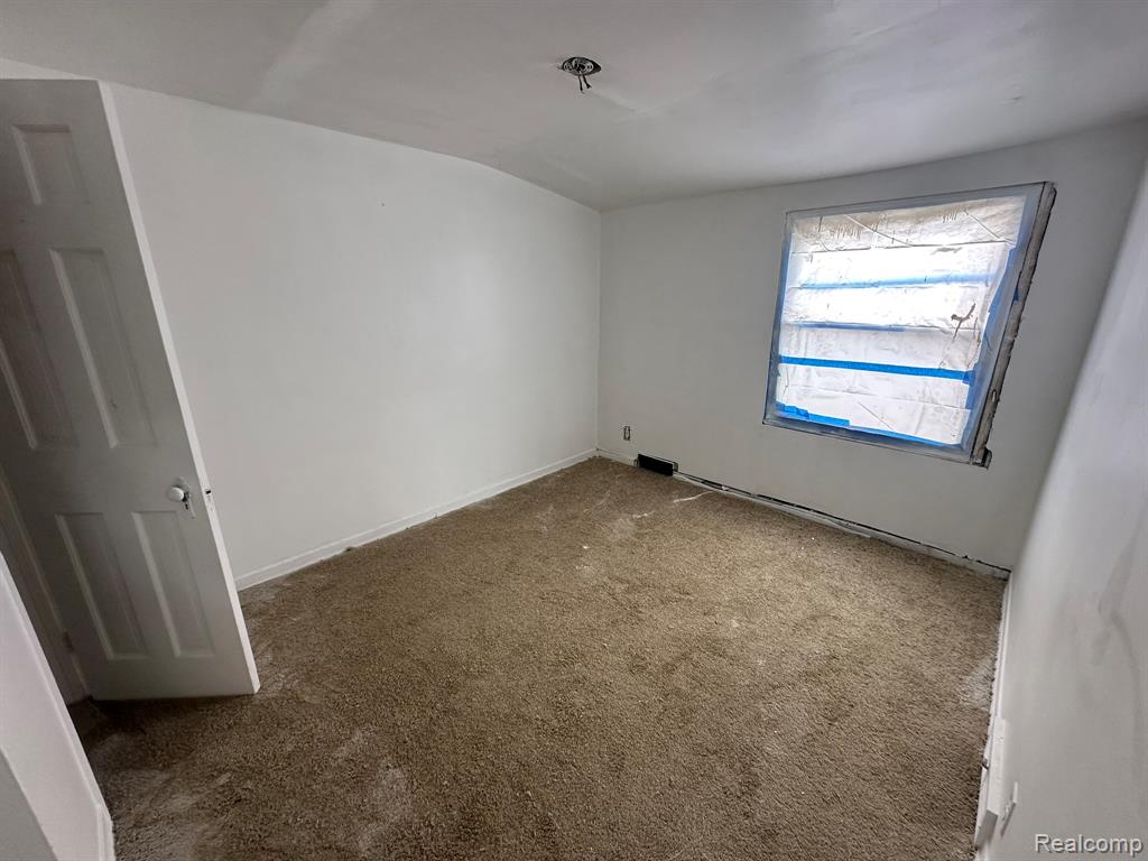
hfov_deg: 102.1
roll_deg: -1.2
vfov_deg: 85.7
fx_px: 464
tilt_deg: -18.2
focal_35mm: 14
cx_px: 574
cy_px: 430
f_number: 2.2
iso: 160
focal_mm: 2.22
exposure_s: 1/99
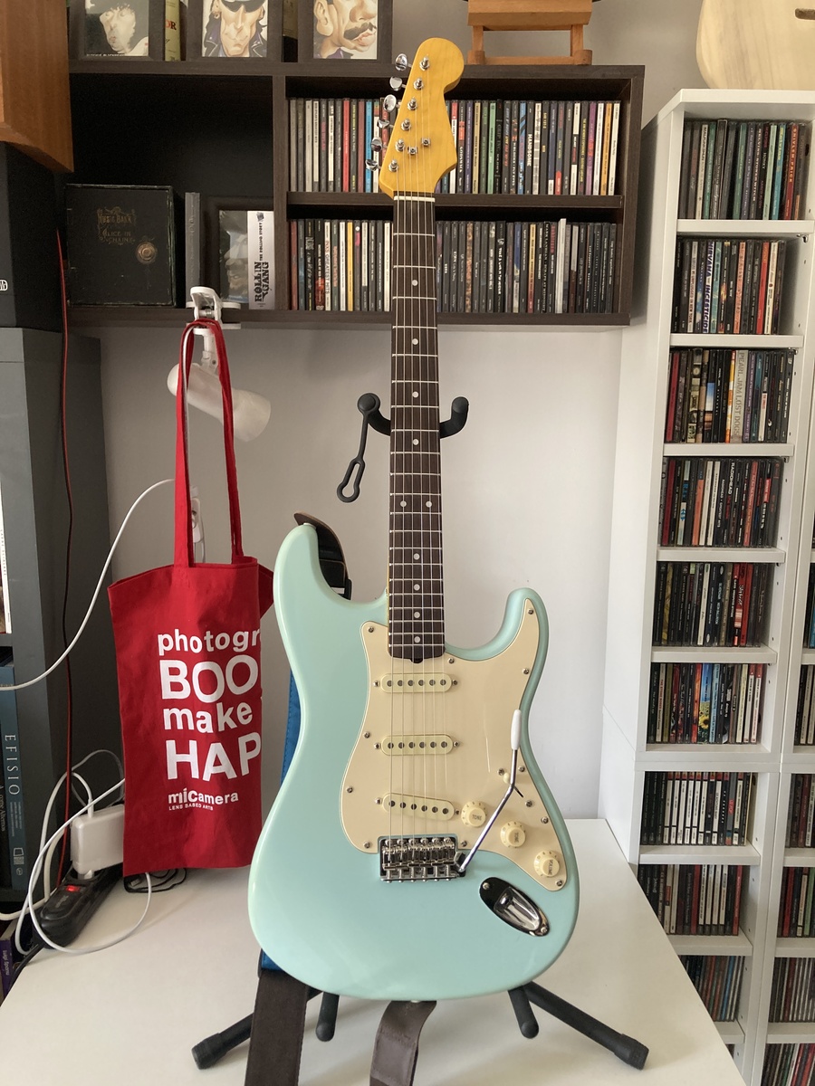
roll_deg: -0.9
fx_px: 879
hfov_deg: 49.7
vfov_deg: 63.4
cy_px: 543
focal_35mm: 28
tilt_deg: -6.8
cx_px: 408
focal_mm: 3.99
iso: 160
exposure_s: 1/60
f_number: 1.8
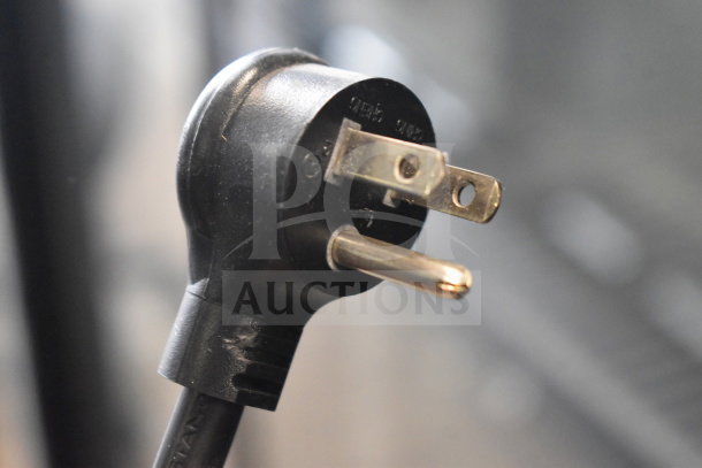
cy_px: 234
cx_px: 351
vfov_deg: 16.6
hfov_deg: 24.6
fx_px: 1609
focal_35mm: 82
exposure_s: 1/100
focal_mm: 55
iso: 7200
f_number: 5.6
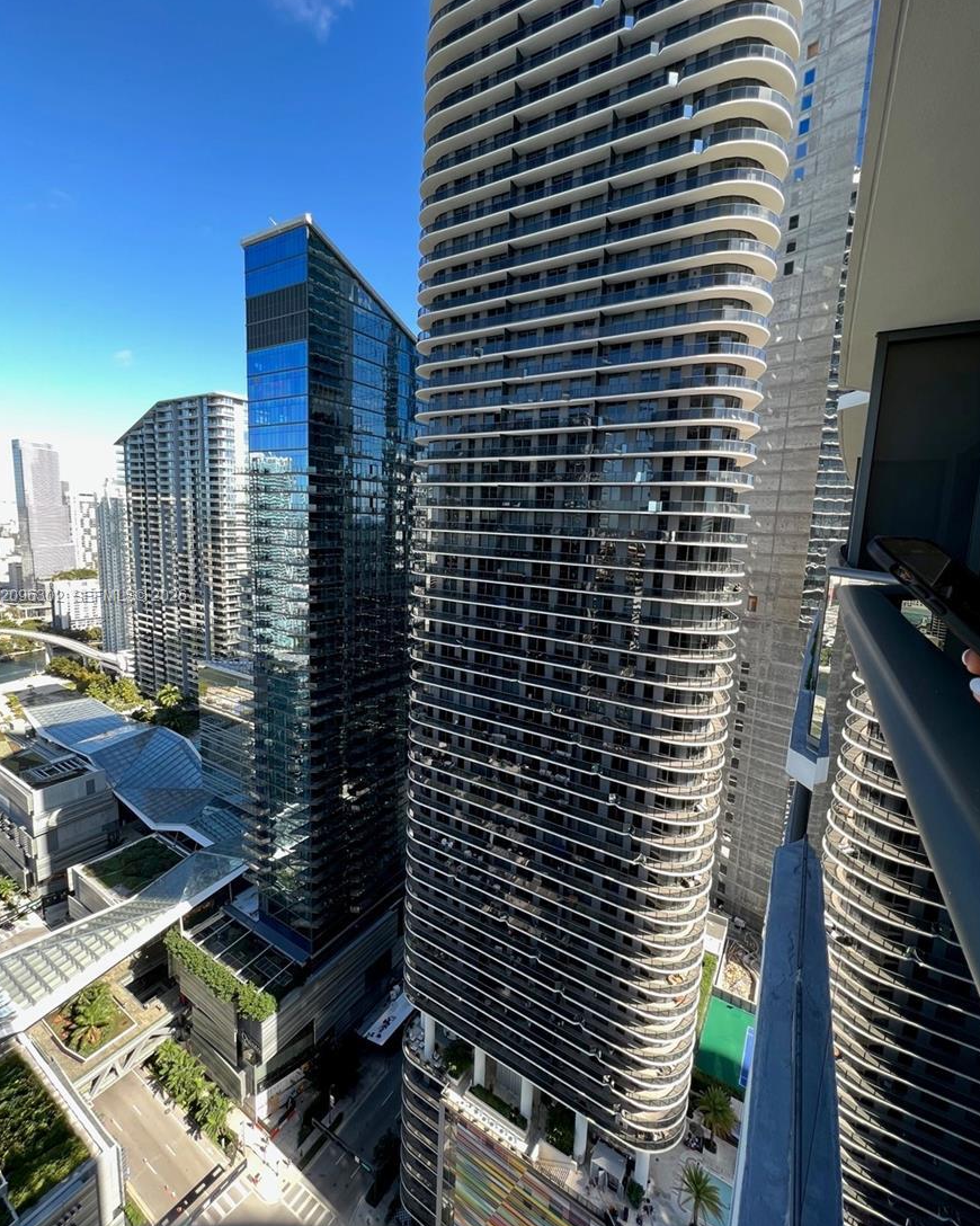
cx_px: 485
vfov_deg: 100.7
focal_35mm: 14
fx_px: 508
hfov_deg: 88.0
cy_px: 597
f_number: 1.8
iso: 32
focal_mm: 1.57
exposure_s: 1/199
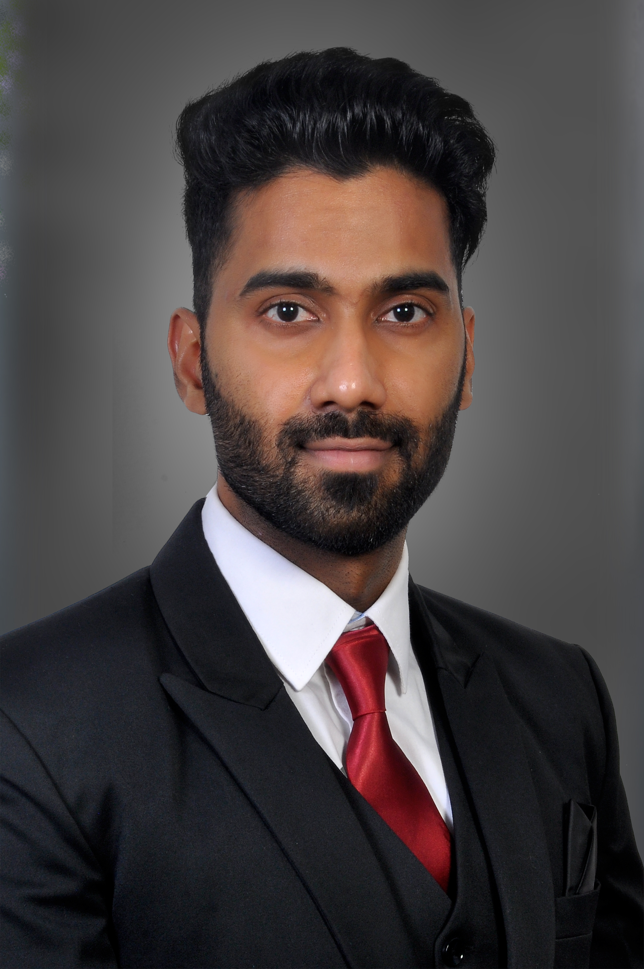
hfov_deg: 18.1
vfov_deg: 27.0
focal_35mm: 75
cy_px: 484
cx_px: 322
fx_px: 2018
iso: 250
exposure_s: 1/125
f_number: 18
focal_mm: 50
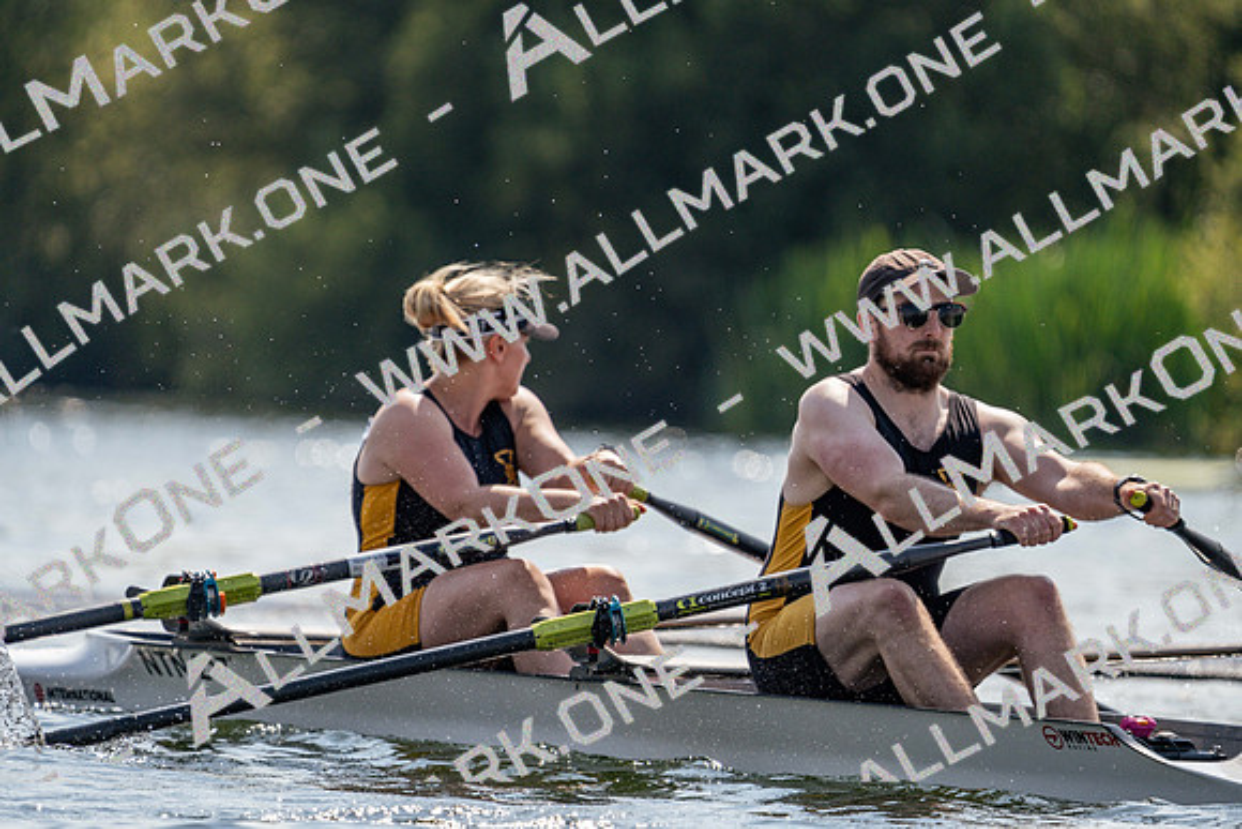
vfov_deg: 2.8
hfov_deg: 4.3
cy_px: 414
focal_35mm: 485
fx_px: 16736
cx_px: 621
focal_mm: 485
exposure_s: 1/1600
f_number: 6.3
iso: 250
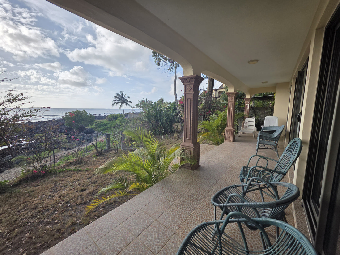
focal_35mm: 13
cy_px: 128
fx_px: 128
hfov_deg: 106.2
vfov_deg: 89.9
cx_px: 170
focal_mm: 2.2
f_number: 1.9
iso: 40
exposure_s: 1/1202
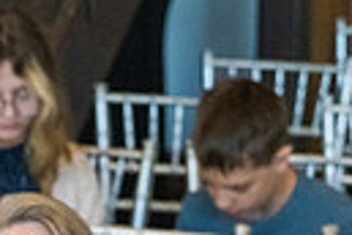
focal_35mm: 316
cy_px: 482
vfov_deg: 4.3
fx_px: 3090
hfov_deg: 6.5
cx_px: 120
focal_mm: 70
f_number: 5
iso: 5000
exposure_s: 1/160
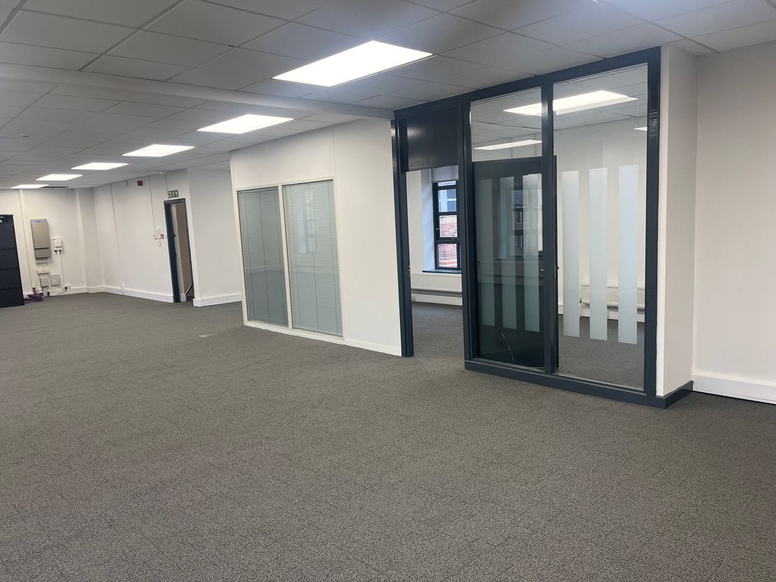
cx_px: 388
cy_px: 291
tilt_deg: -8.6
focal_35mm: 26
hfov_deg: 67.3
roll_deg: +3.4
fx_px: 583
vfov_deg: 53.1
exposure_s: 1/100
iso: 80
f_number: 1.6
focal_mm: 5.1
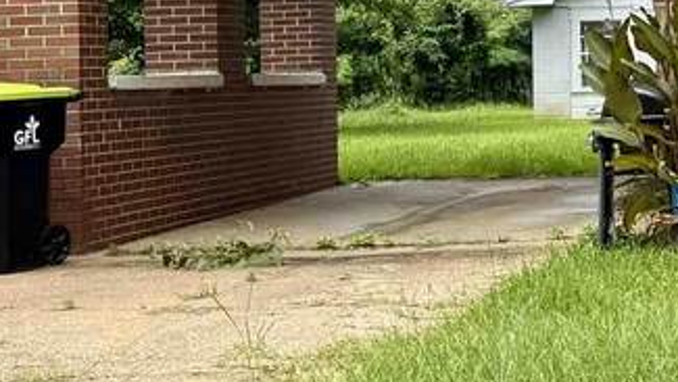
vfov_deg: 11.6
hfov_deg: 18.6
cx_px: 985
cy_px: -42
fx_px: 1852
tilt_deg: +3.2
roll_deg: +2.6
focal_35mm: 103
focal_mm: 6.76
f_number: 1.78
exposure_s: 1/2907
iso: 80
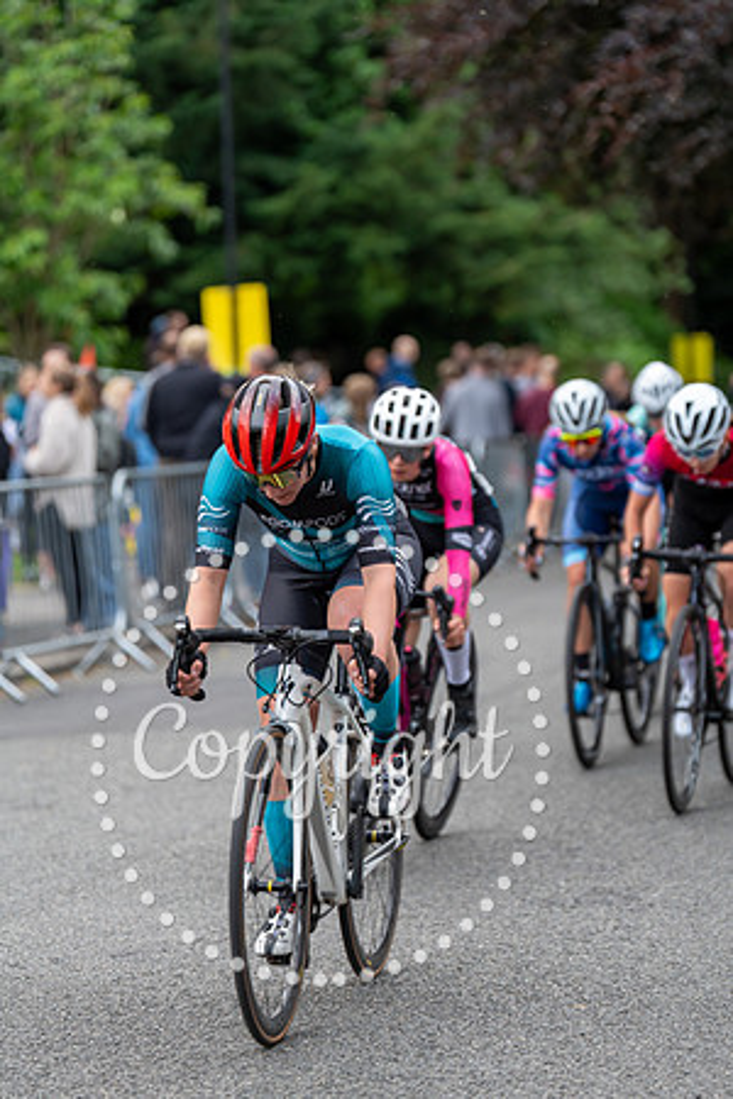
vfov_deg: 16.3
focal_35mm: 126
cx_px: 366
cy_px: 550
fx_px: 3848
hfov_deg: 10.9
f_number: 2.8
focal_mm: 126
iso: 640
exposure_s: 1/500
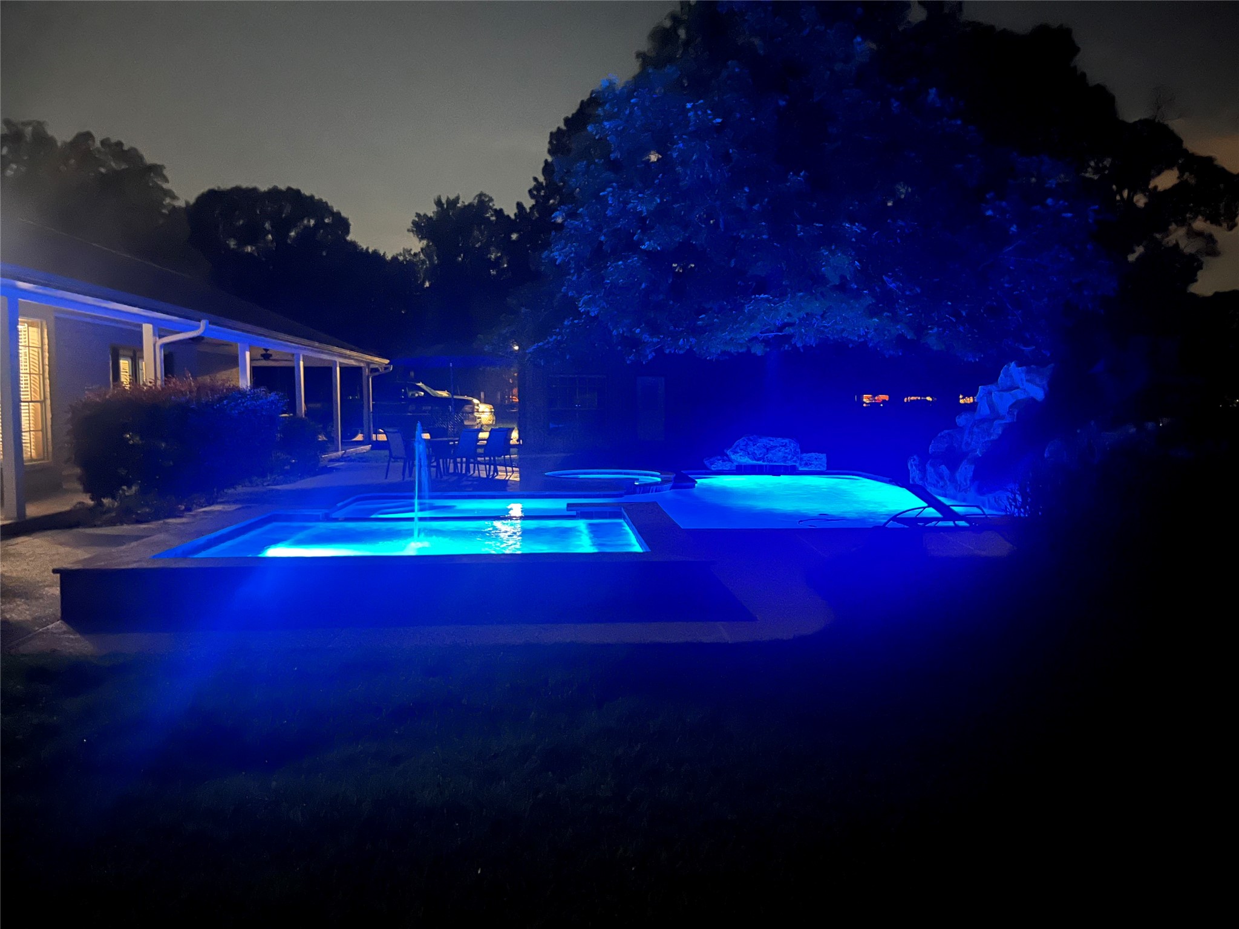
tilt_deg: -4.9
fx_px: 931
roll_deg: -0.2
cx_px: 620
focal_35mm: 26
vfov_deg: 53.1
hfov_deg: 67.3
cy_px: 464
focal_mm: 5.1
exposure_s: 1/2
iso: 1250
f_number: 1.6
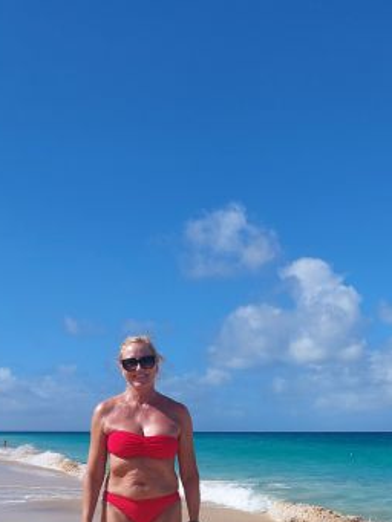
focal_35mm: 44
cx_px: 225
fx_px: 664
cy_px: 435
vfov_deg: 40.7
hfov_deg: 32.8
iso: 40
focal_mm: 5.23
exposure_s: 1/2683
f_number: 1.8
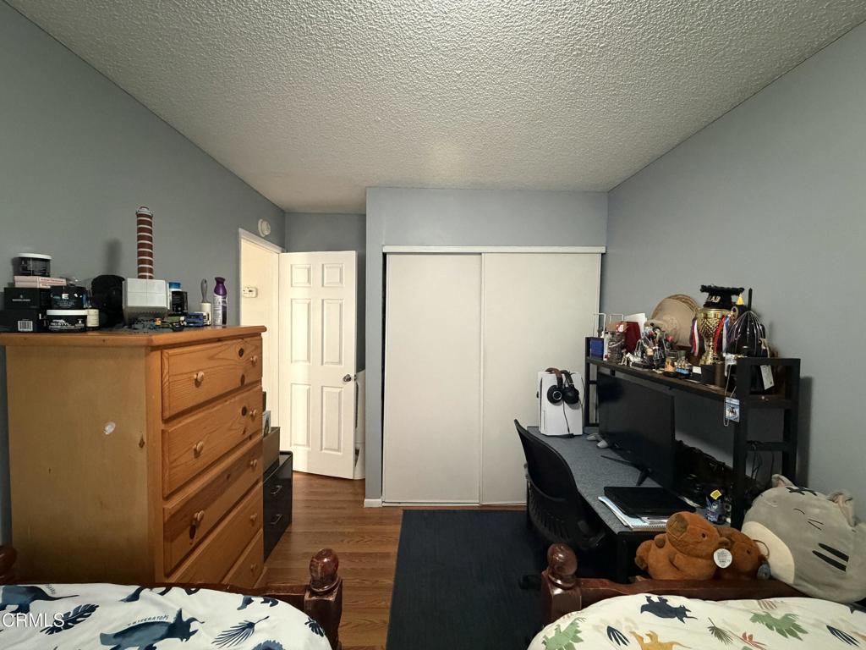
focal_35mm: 14
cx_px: 433
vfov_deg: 85.7
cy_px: 325
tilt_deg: -2.2
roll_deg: -0.6
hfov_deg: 102.1
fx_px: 350
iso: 1000
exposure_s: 1/40
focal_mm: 2.22
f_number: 2.2
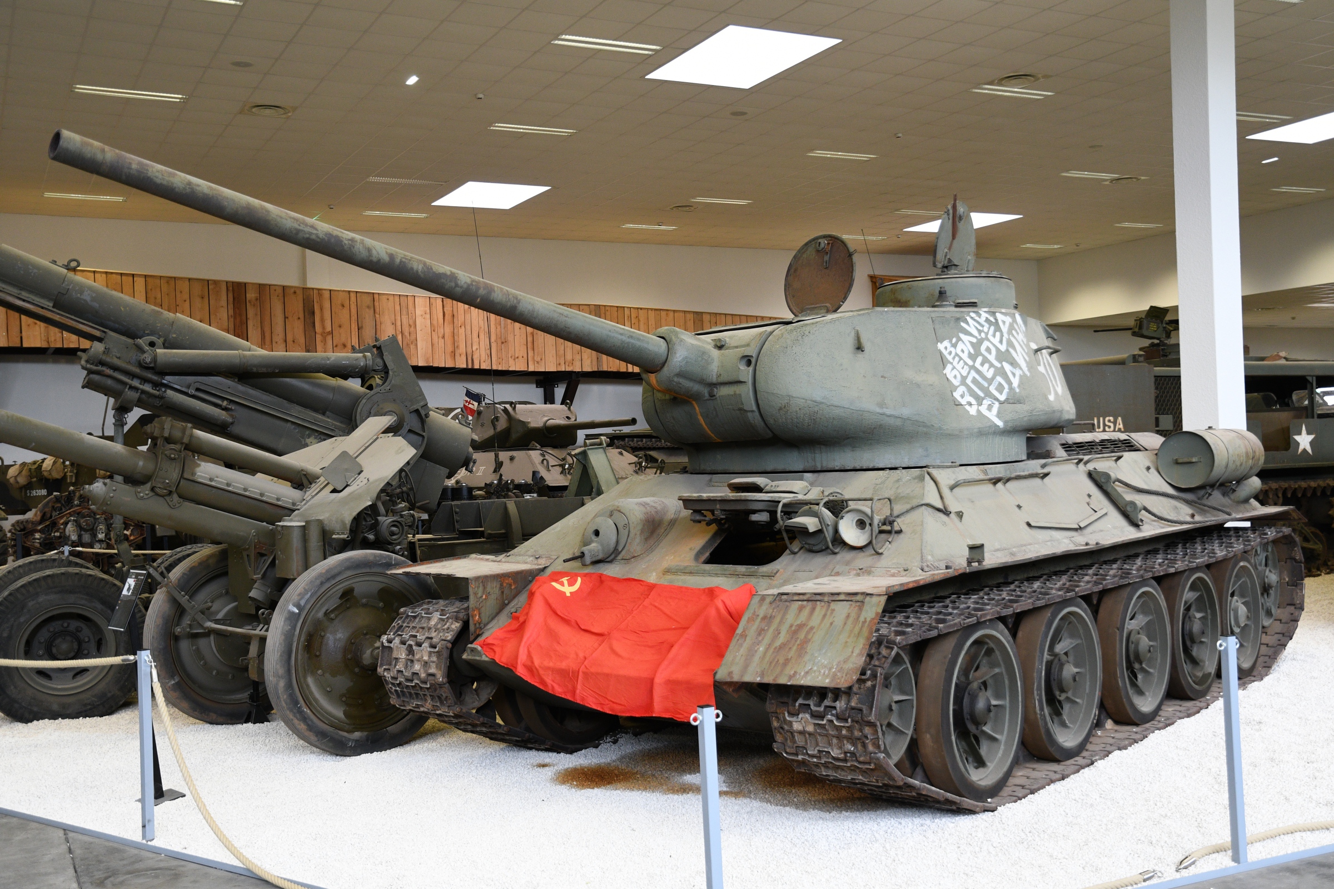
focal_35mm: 37
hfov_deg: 51.9
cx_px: 667
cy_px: 444
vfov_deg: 35.9
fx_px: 1371
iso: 800
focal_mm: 25
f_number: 4
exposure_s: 1/100
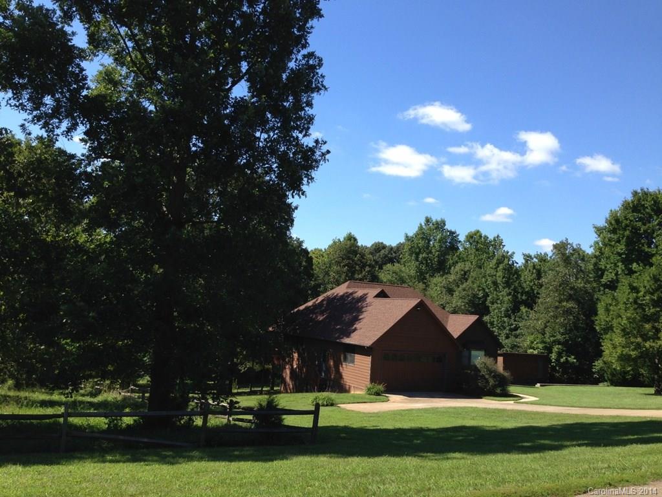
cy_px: 248
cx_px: 331
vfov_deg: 42.9
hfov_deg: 55.4
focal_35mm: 33
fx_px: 631
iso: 50
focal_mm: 4.12
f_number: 2.4
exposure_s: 1/951
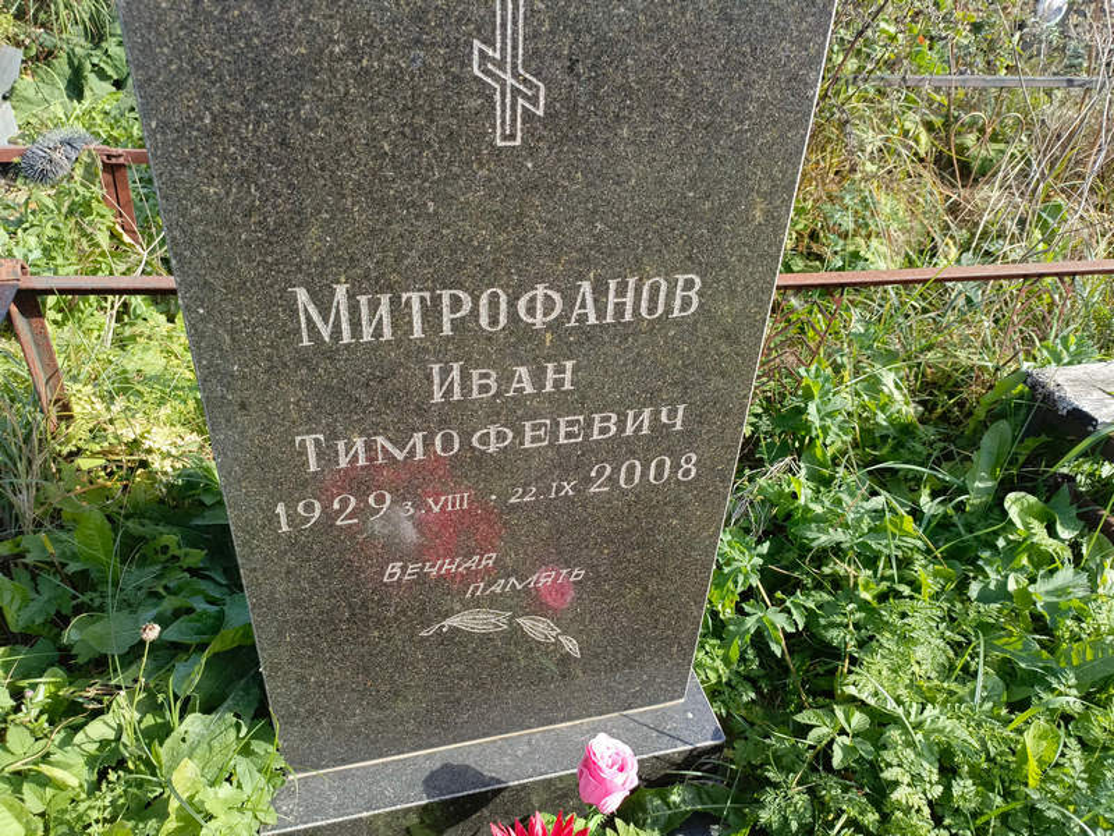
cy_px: 418
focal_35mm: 25
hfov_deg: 69.4
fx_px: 805
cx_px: 557
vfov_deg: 54.9
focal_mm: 4.76
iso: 112
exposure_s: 1/355
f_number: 1.69
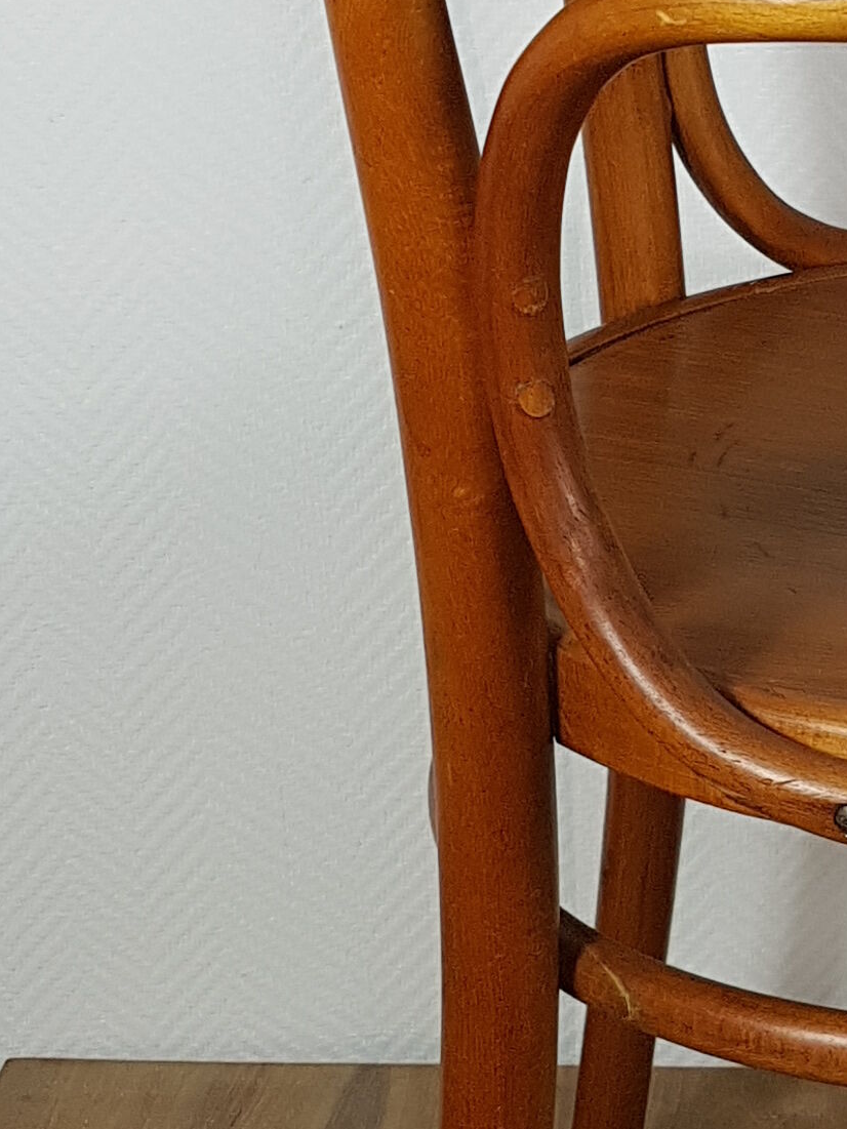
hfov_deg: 20.1
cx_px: 1057
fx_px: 2218
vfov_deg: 28.6
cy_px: 578
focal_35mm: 68
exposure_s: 1/100
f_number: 1.7
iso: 80
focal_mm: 4.2
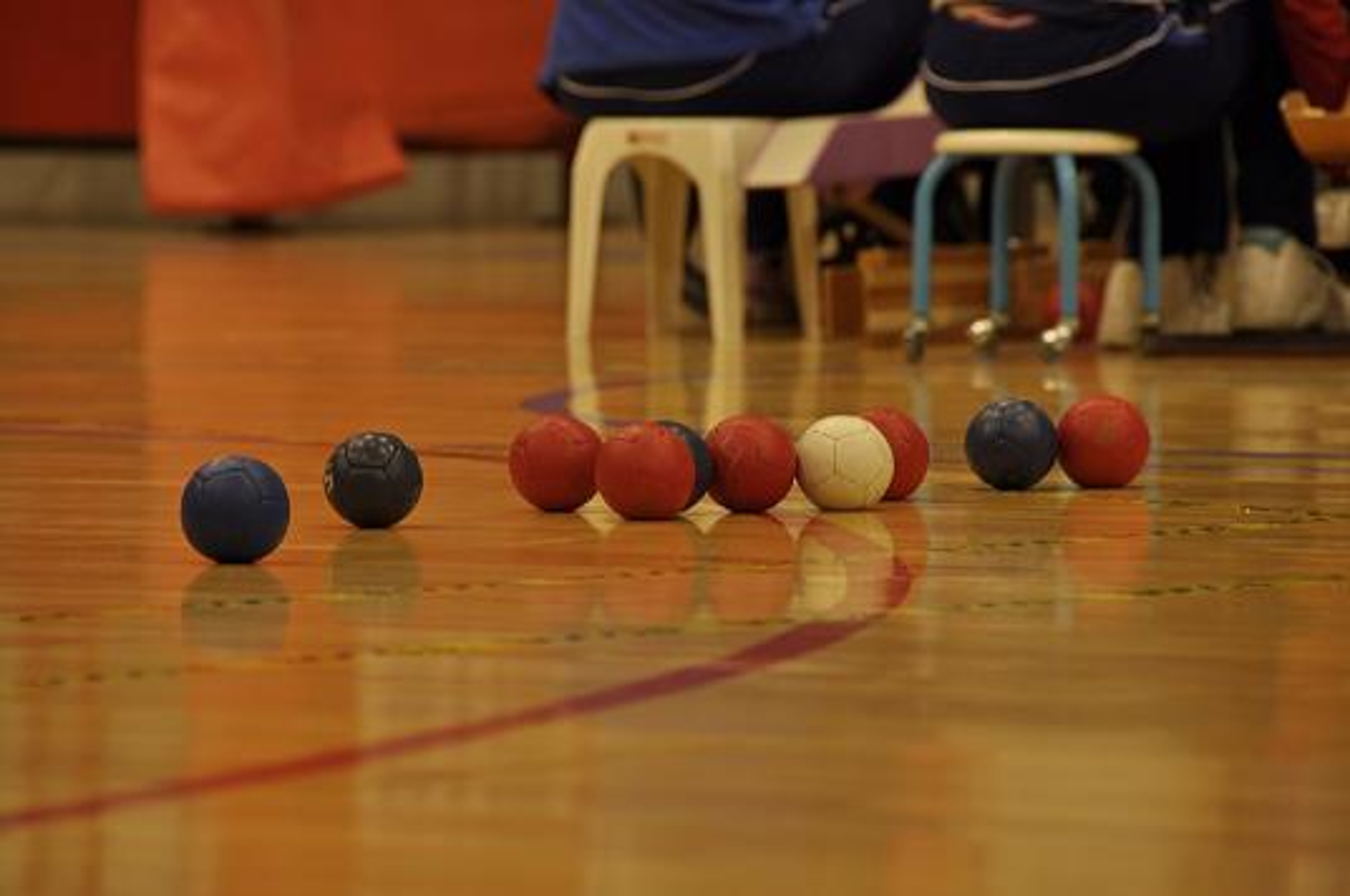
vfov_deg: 5.4
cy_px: 448
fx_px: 9551
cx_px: 675
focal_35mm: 255
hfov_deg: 8.1
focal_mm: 170
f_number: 5.6
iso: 200
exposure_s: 1/8
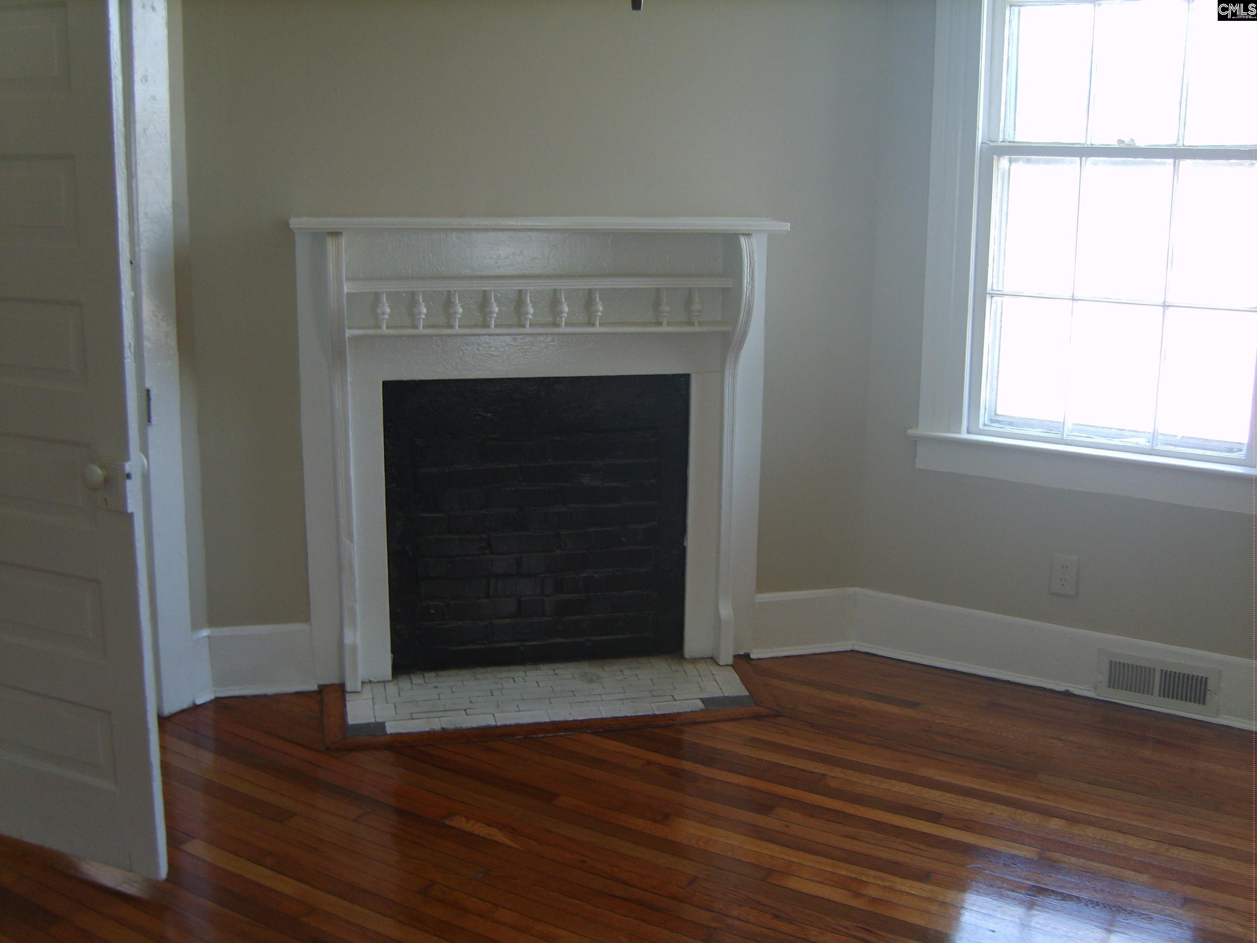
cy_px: 472
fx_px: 1271
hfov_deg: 52.6
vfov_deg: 40.7
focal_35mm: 35
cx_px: 628
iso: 50
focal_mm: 7.4
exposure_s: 1/30
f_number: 2.8
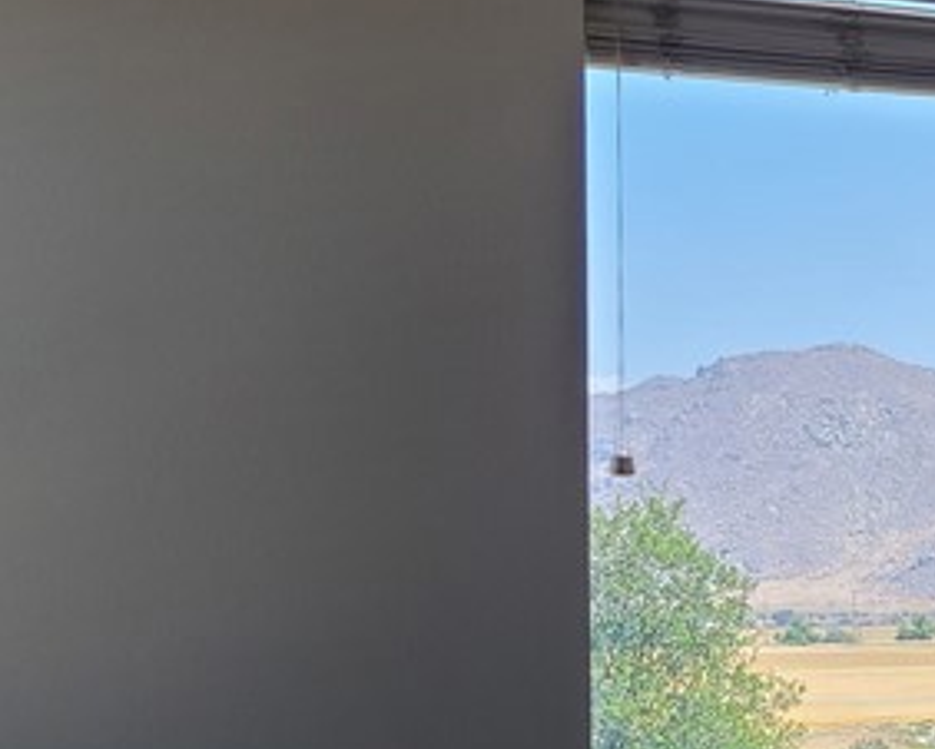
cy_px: 530
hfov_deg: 19.0
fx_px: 2548
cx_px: 1267
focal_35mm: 92
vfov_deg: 16.7
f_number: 1.8
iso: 40
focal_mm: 5.4
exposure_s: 1/463
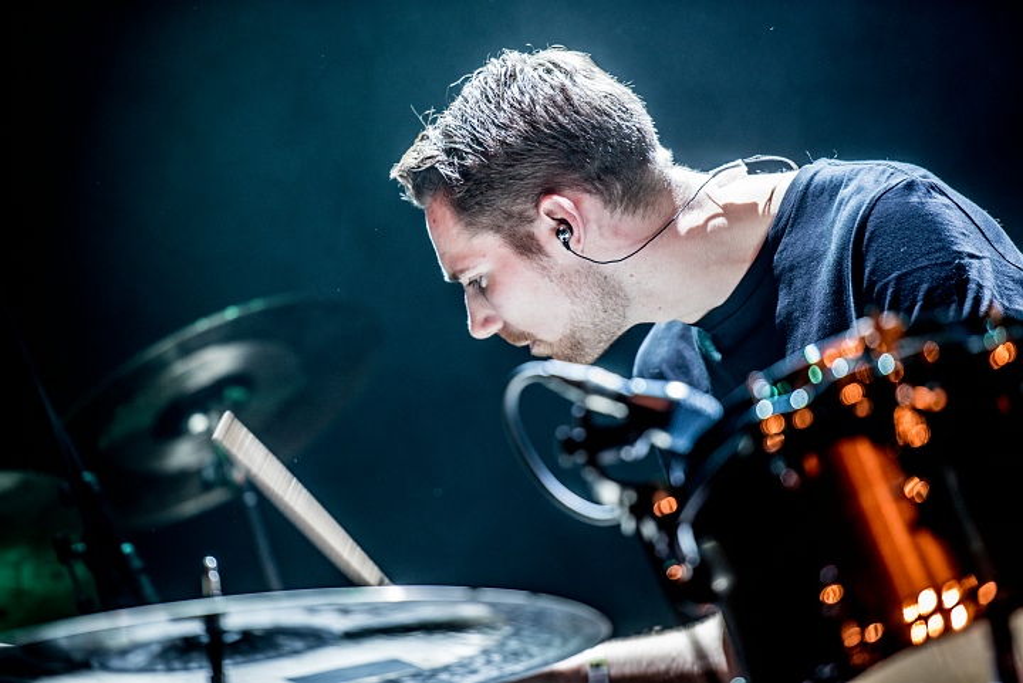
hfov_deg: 11.1
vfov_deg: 7.4
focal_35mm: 185
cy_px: 342
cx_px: 512
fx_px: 5260
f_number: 2.8
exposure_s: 1/80
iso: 800
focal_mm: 185
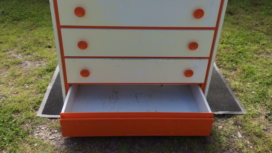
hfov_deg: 56.6
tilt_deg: -31.2
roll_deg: -0.6
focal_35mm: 35
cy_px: 58
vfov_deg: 33.6
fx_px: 252
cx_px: 136
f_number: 2.4
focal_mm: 3.3
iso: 32
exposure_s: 1/539
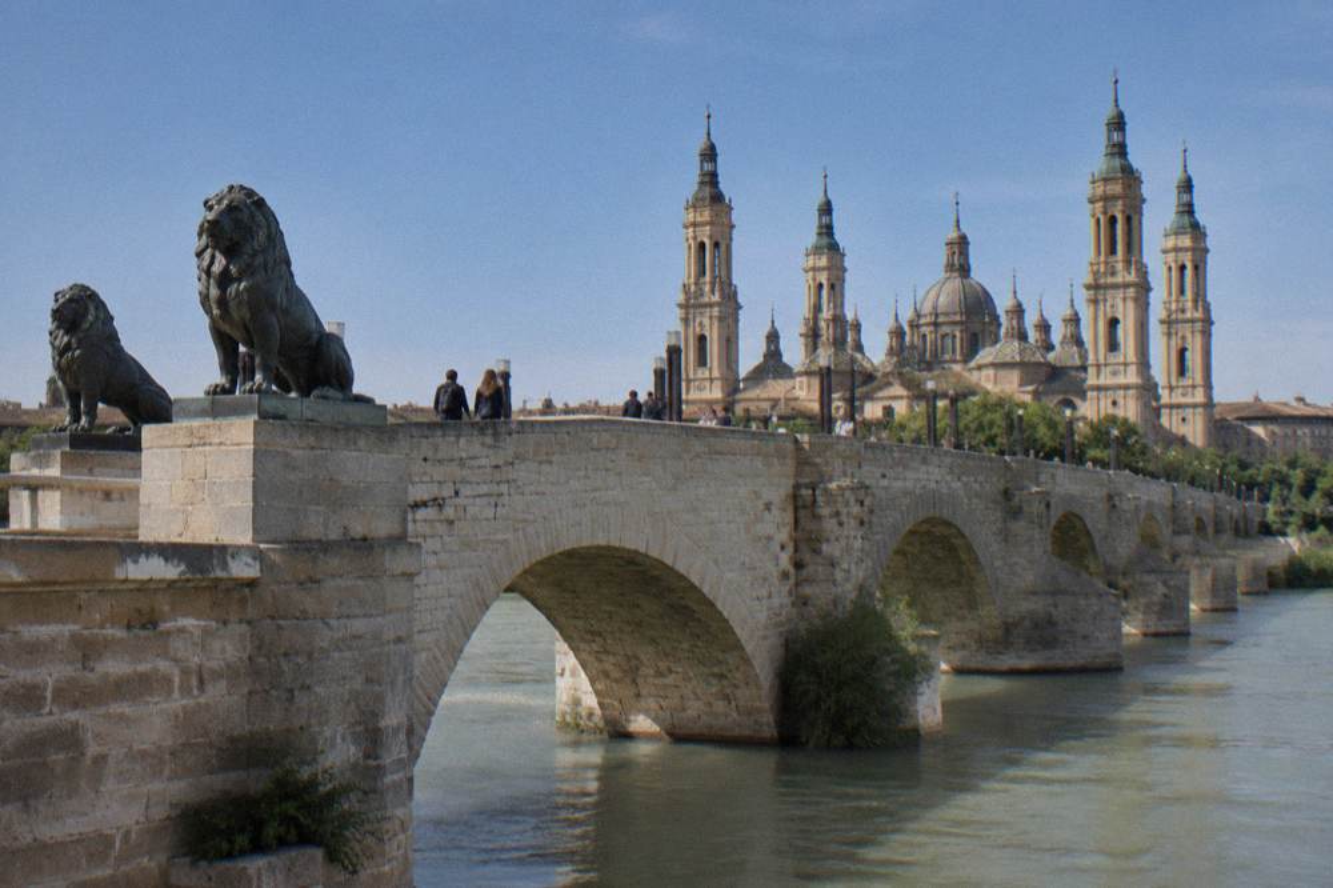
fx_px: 1295
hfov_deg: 54.5
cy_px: 444
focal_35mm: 35
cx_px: 666
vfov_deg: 37.8
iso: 400
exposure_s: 1/500
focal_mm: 35
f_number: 7.1
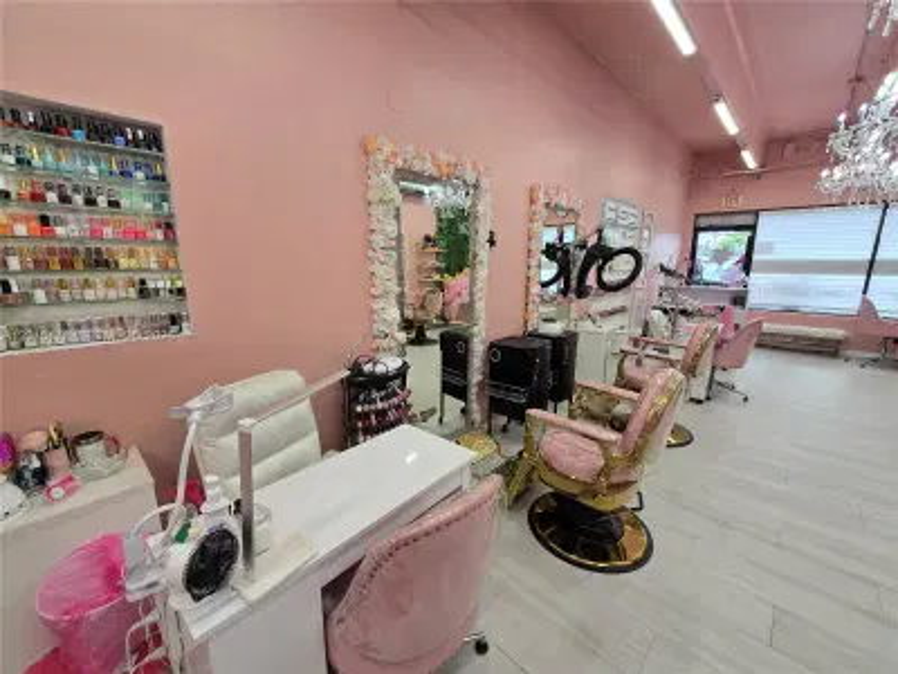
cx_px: 449
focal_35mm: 13
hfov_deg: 106.2
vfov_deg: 89.9
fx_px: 337
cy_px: 337
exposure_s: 1/120
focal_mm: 2.2
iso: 50
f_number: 2.2
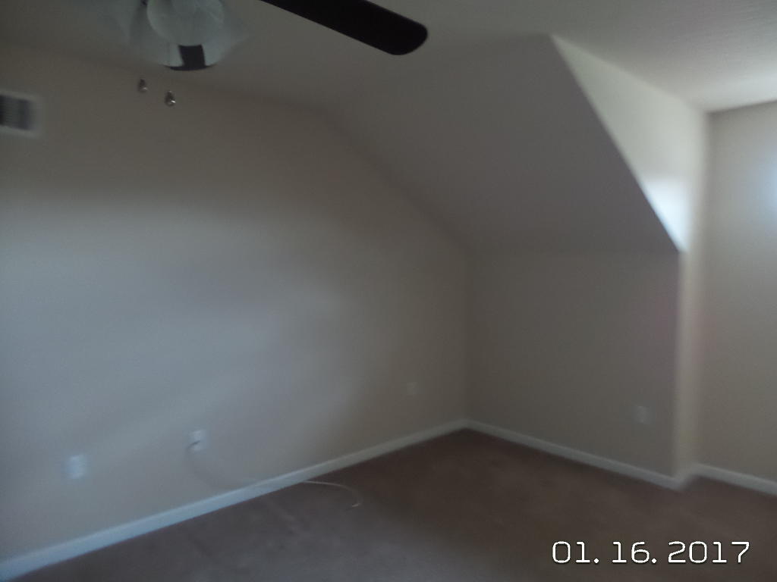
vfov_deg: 58.9
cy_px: 291
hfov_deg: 73.9
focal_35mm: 23
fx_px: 516
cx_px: 388
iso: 800
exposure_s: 1/13
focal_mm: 4.1
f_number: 2.8
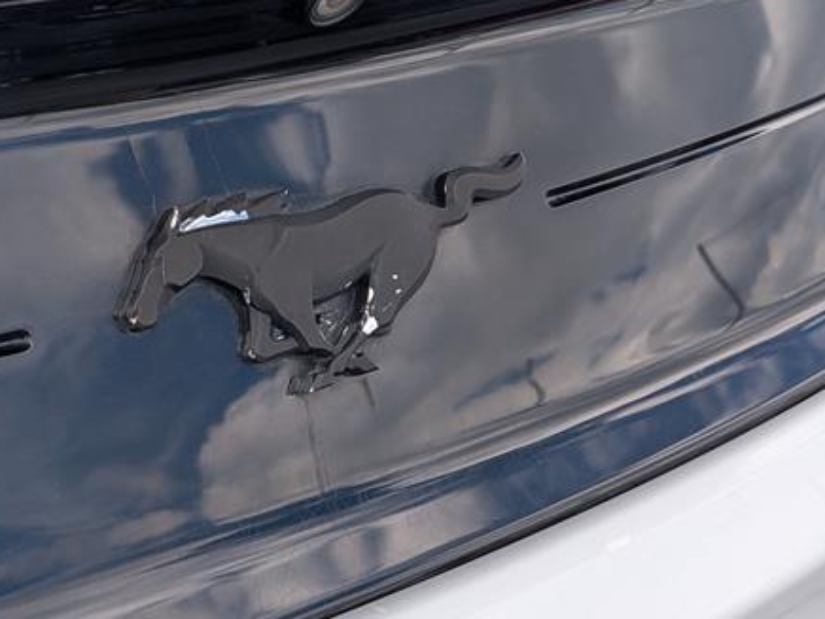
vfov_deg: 20.4
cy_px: 316
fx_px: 1716
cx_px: 293
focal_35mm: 72
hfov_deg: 26.9
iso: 21
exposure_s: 1/385
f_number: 1.68
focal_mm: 6.9
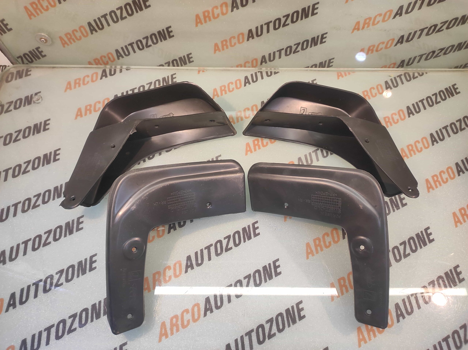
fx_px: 230
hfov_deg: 91.1
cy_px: 175
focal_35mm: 17
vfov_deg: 74.7
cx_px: 234
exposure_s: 1/33
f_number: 1.79
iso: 179
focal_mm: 4.74
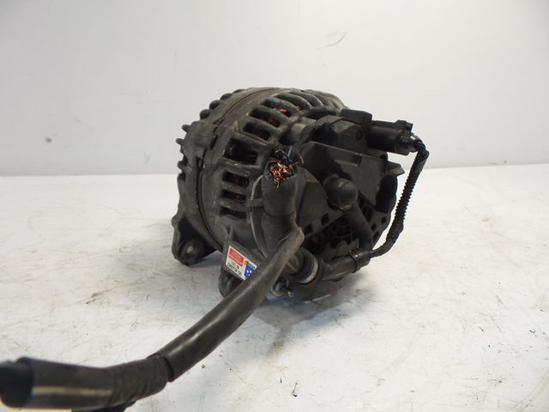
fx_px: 365
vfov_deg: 58.9
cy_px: 206
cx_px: 274
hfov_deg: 73.9
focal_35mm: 23
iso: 100
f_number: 3.5
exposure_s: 1/60
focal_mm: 4.1
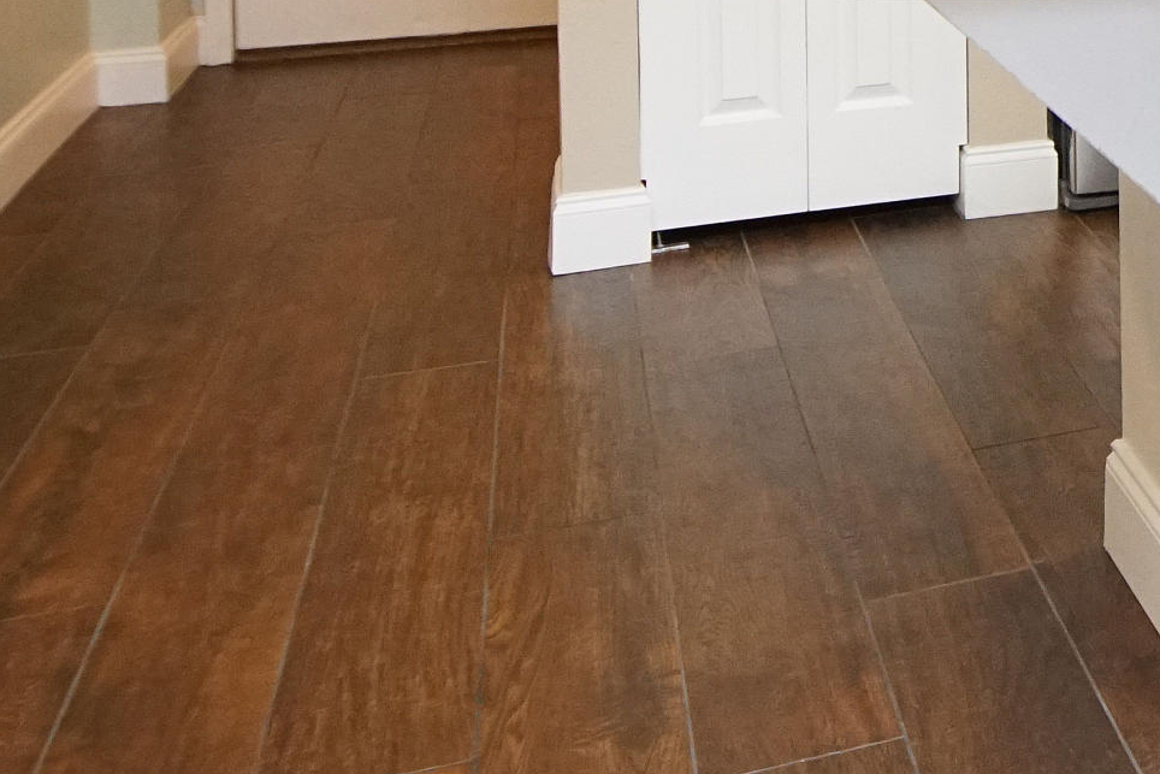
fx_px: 1805
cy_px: -264
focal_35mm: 56
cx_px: 1457
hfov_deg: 29.6
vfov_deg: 21.6
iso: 3200
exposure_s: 1/160
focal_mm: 12
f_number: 4.5
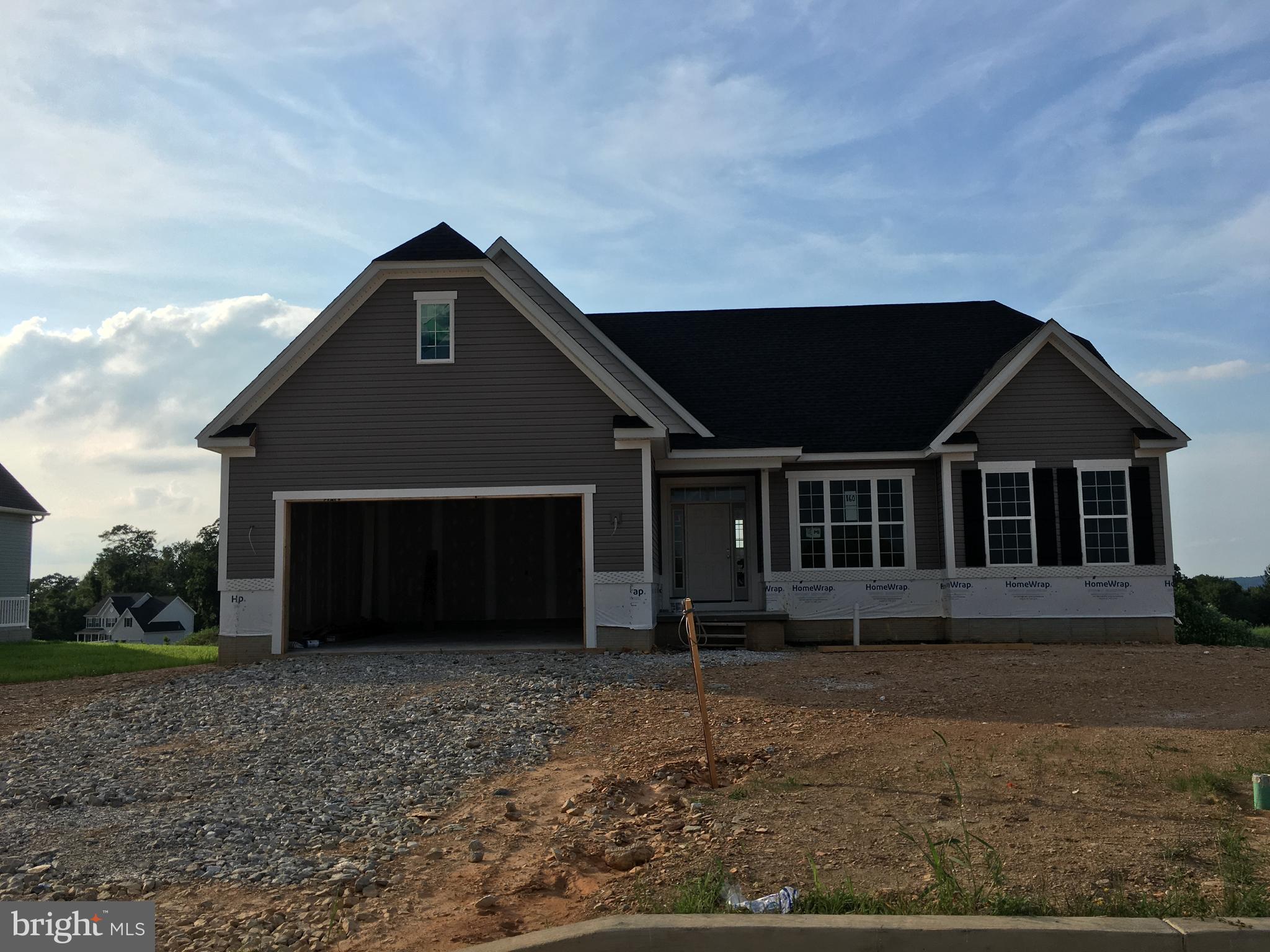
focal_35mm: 29
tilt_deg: +7.3
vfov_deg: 48.2
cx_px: 635
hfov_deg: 61.7
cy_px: 476
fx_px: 1064
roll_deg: +0.4
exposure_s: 1/1570
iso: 25
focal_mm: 4.15
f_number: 2.2
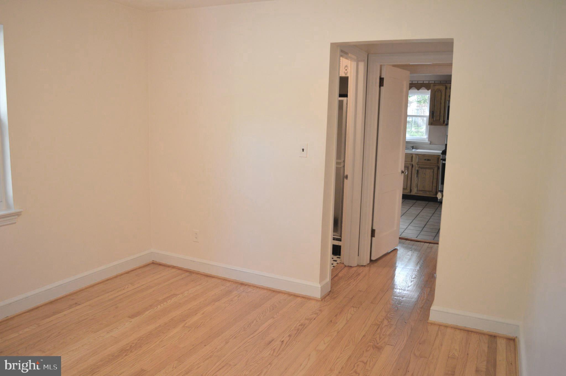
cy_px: 188
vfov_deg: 47.8
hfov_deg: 67.4
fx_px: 424
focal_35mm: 27
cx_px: 283
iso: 900
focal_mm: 18
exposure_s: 1/60
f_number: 3.5
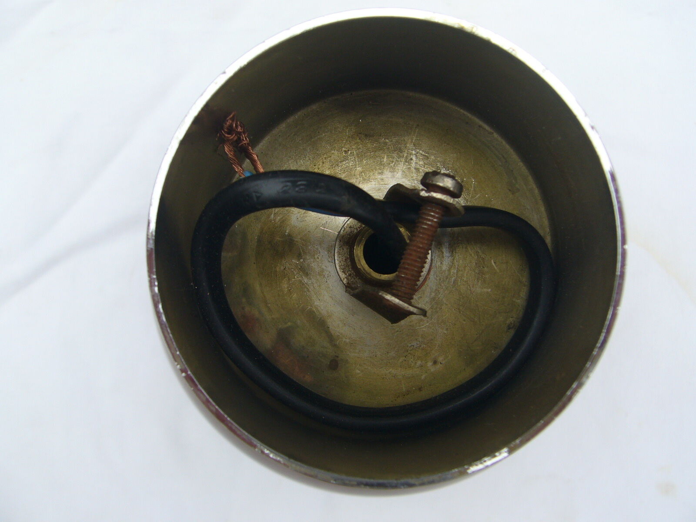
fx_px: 704
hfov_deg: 52.6
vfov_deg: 40.7
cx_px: 348
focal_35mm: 35
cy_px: 261
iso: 80
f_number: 5.6
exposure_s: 1/200
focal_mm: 5.8
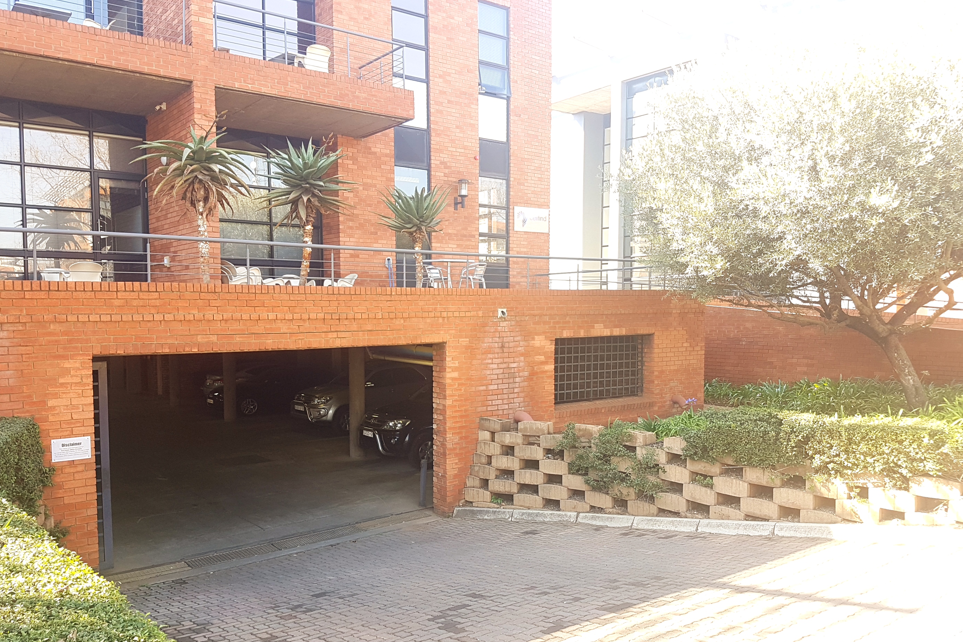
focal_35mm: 28
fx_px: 749
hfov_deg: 65.5
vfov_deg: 46.3
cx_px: 474
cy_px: 355
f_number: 1.7
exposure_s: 1/115
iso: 40
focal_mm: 4.2
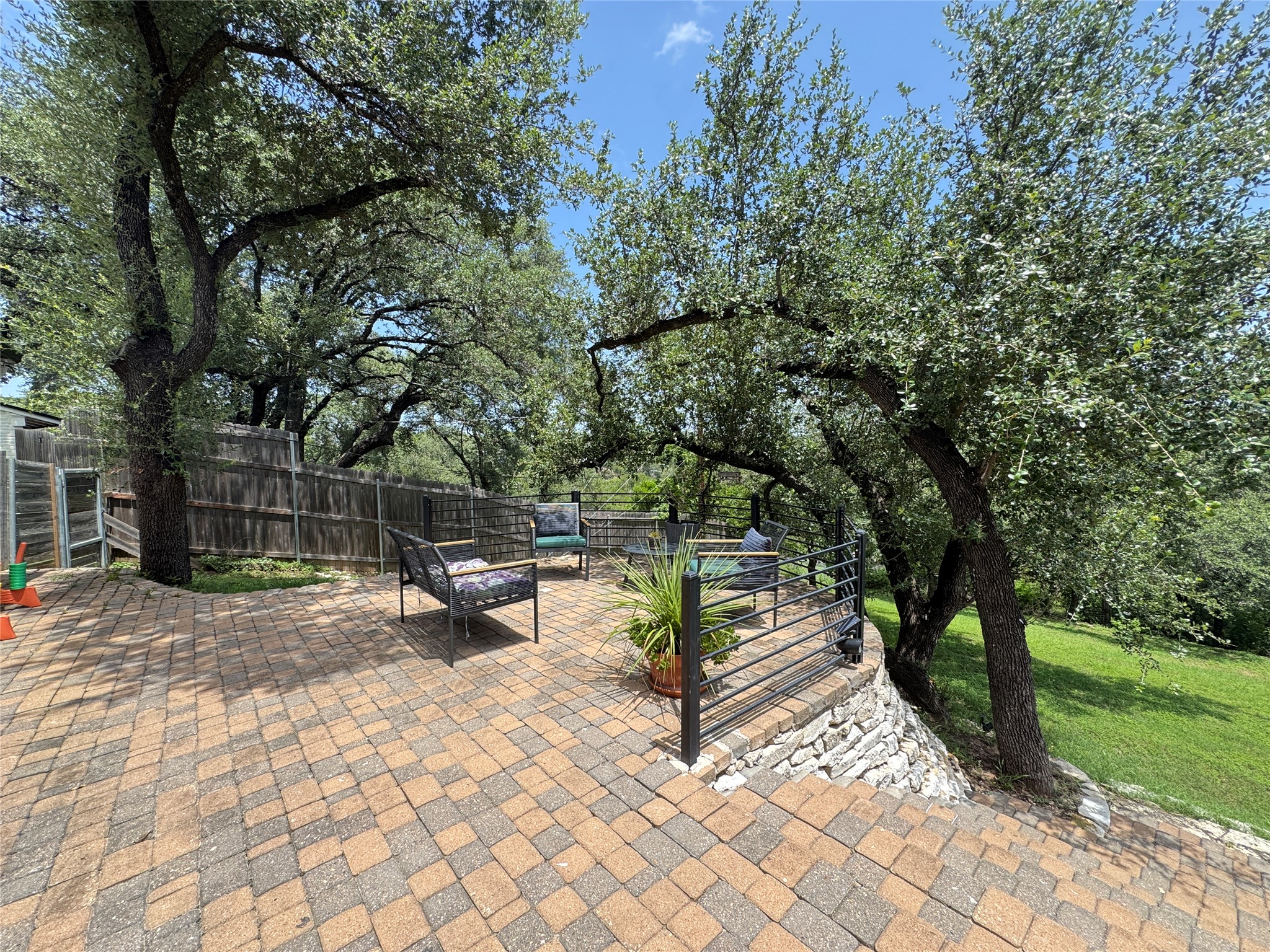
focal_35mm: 14
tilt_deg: -3.8
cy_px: 476
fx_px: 514
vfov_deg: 85.7
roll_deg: +1.0
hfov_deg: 102.1
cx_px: 635
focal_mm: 2.22
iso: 40
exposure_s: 1/438
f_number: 2.2
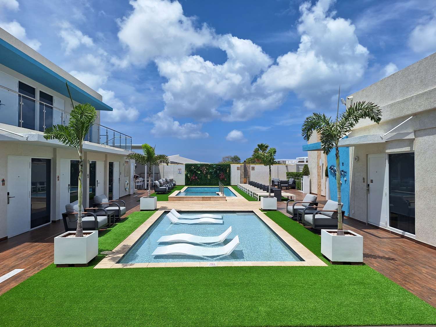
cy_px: 164
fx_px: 290
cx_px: 218
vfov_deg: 58.9
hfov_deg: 73.9
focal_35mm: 23
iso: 40
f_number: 1.8
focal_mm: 5.54
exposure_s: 1/4464
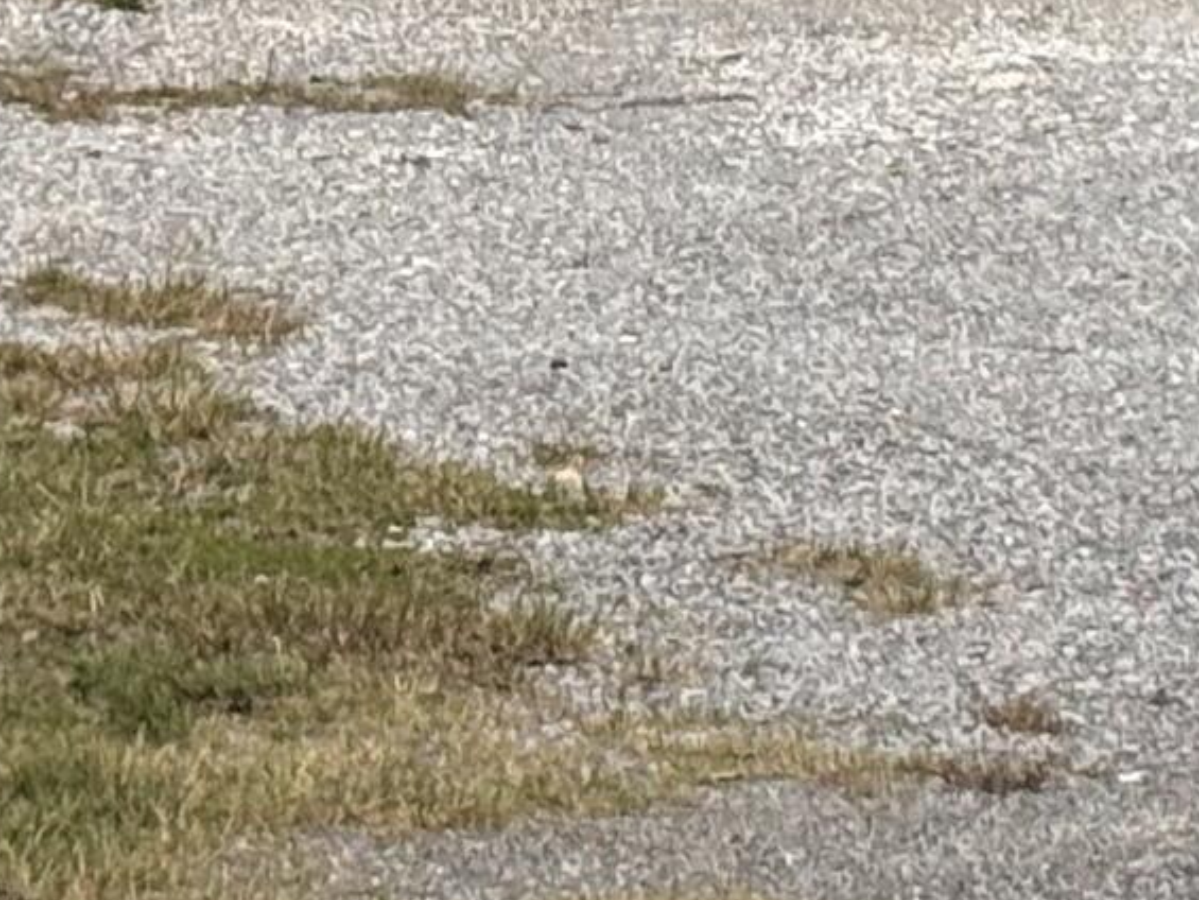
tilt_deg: -5.3
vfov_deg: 5.8
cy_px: 96
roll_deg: -0.1
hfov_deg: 7.8
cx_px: 469
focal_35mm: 255
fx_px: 8834
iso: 64
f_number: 1.78
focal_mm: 6.76
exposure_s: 1/7874
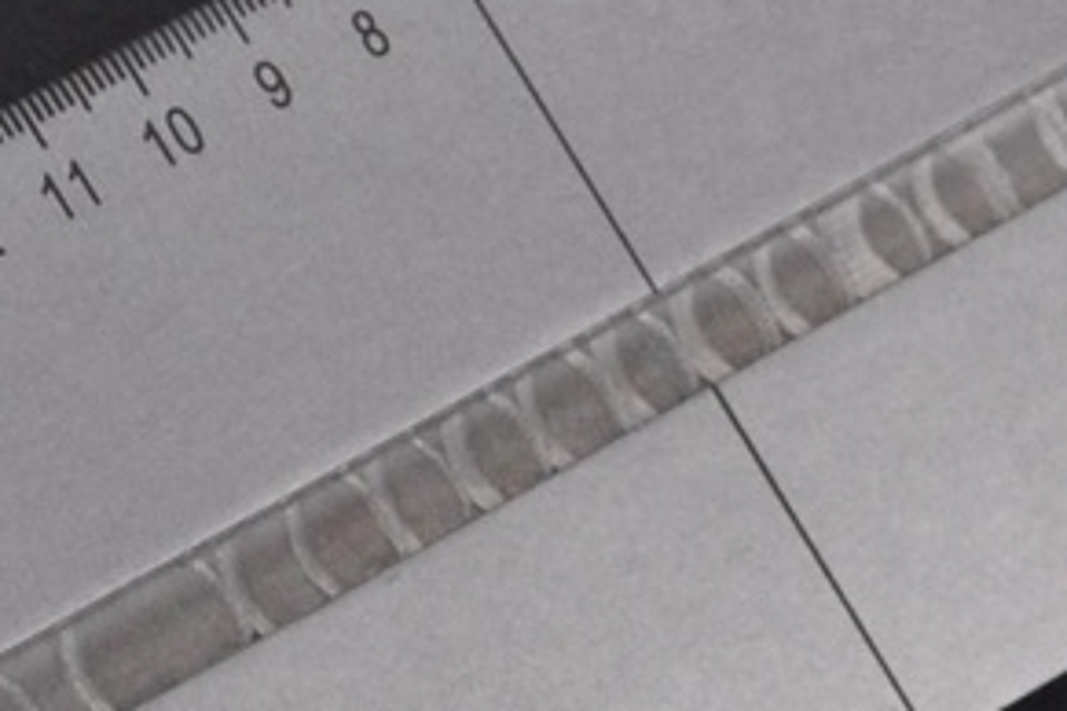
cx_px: 535
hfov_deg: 21.7
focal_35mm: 94
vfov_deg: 14.5
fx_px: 2786
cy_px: 238
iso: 400
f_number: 8
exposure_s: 1/320
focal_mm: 38
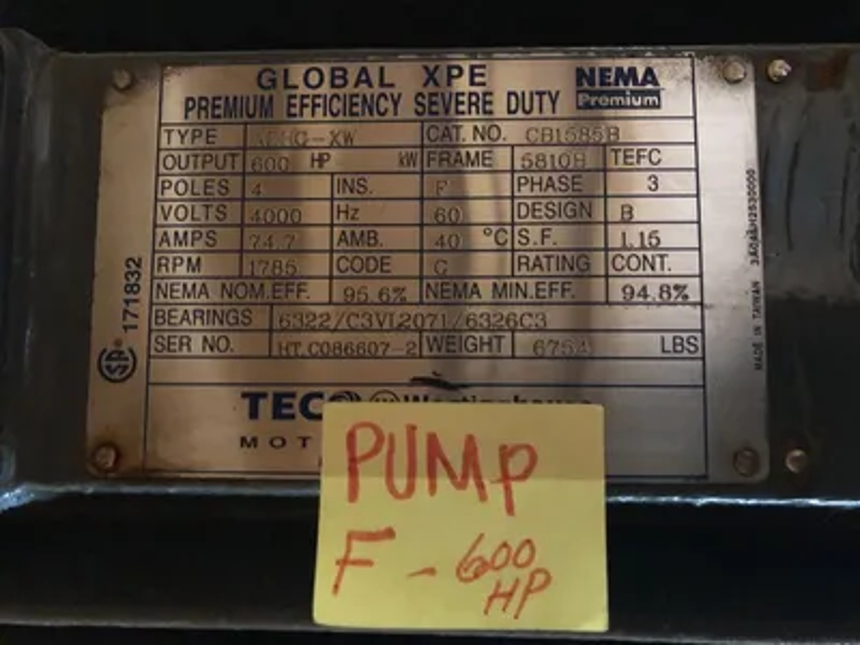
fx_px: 696
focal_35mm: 28
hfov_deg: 63.4
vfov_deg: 49.7
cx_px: 430
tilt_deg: -55.8
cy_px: 322
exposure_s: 1/4
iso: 160
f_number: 1.8
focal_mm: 4
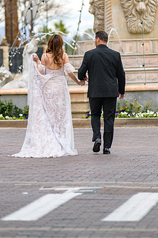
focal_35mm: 273
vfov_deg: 7.5
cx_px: 78
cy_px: 90
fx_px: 1797
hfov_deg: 5.0
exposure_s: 1/3200
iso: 250
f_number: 2.8
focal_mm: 200
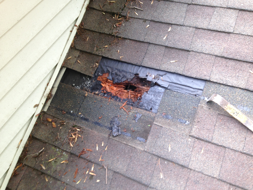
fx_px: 241
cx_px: 126
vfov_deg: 42.9
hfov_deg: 55.4
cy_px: 95
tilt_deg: -50.8
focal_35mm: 33
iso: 50
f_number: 2.4
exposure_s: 1/60
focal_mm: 4.12
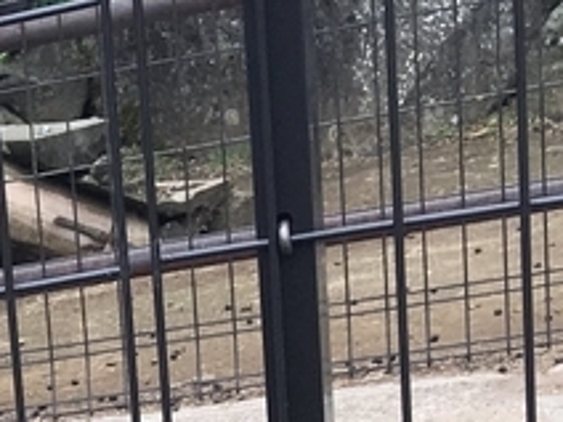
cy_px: 1136
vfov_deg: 8.1
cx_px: -653
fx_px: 2667
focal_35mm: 164
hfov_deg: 10.8
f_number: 2.2
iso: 25
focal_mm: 4.15
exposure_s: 1/213
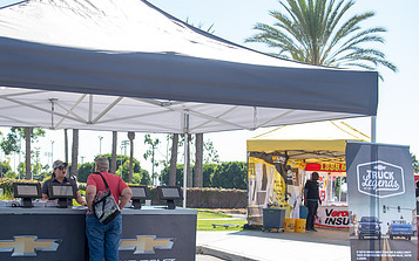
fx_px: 662
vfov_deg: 22.3
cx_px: 121
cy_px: 177
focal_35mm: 58
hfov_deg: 34.6
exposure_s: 1/1250
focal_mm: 35
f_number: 4
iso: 250
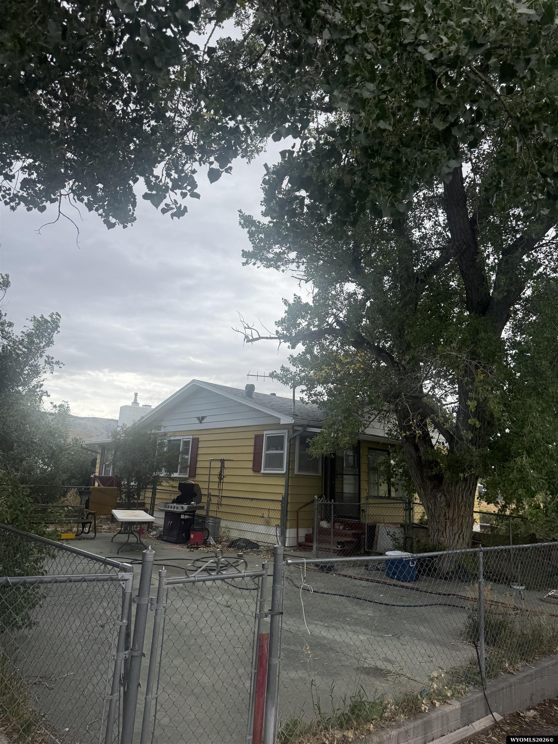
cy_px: 372
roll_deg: -4.3
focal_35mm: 24
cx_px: 279
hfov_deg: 56.8
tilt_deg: +11.4
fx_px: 516
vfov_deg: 71.6
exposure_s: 1/2907
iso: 80
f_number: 1.78
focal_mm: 6.76
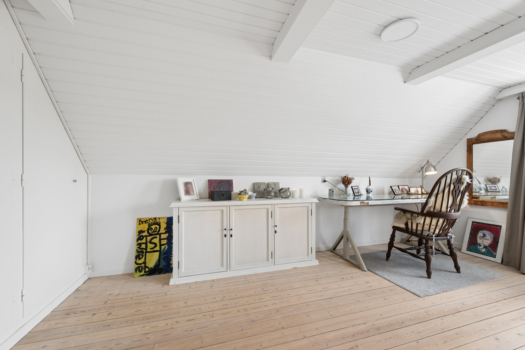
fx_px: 204
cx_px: 262
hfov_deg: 104.3
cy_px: 175
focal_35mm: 14
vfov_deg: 81.2
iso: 400
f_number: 13
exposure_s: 1/6
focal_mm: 14
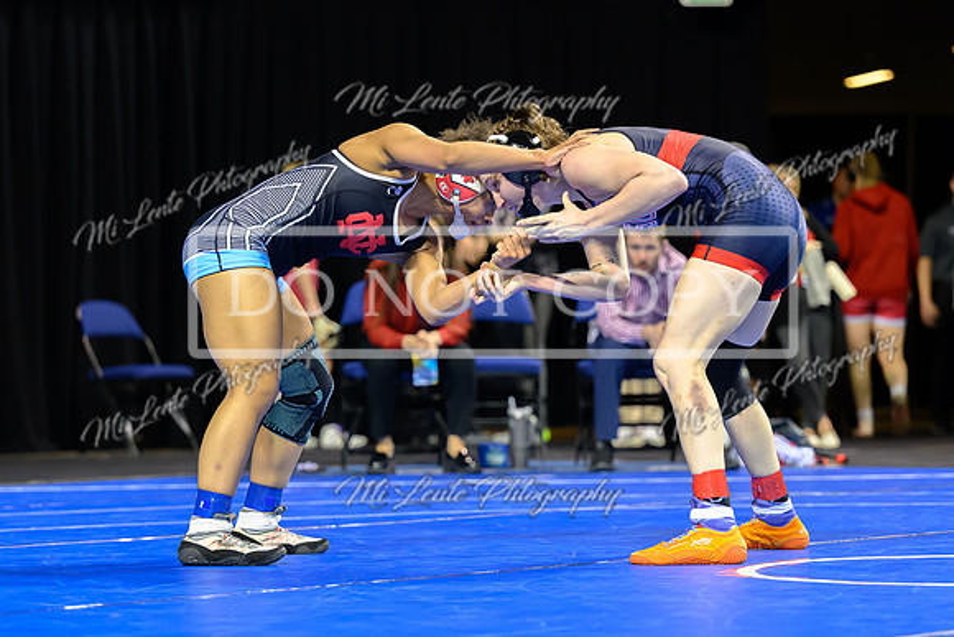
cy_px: 374
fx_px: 3811
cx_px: 465
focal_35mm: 144
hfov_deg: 14.3
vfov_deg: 9.5
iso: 4000
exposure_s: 1/800
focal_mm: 110
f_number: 2.8
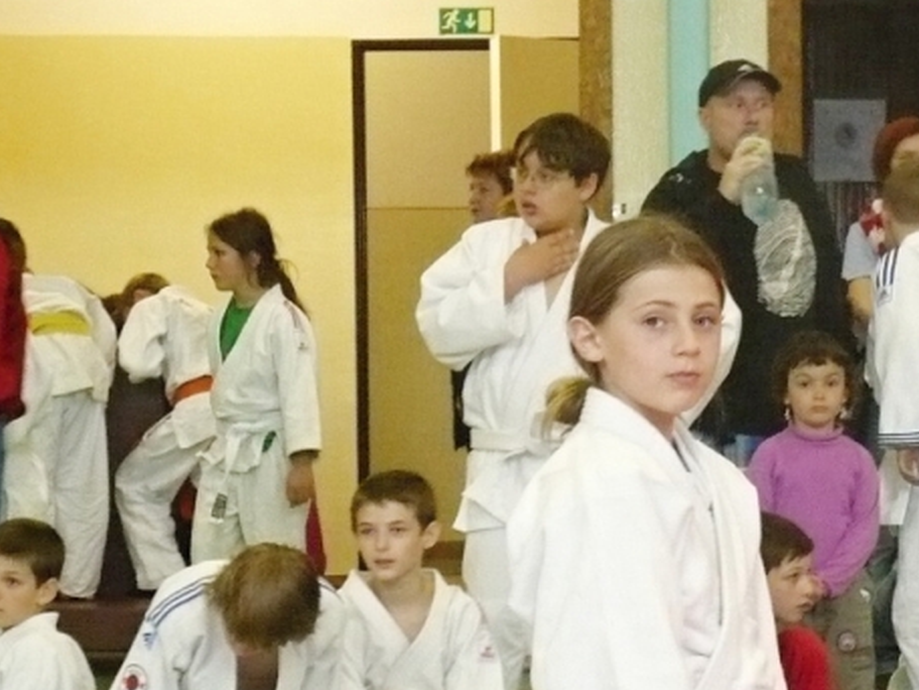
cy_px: 608
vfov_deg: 7.9
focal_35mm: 188
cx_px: 699
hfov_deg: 10.5
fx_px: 4991
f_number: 3.3
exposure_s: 1/30
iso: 320
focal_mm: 12.9
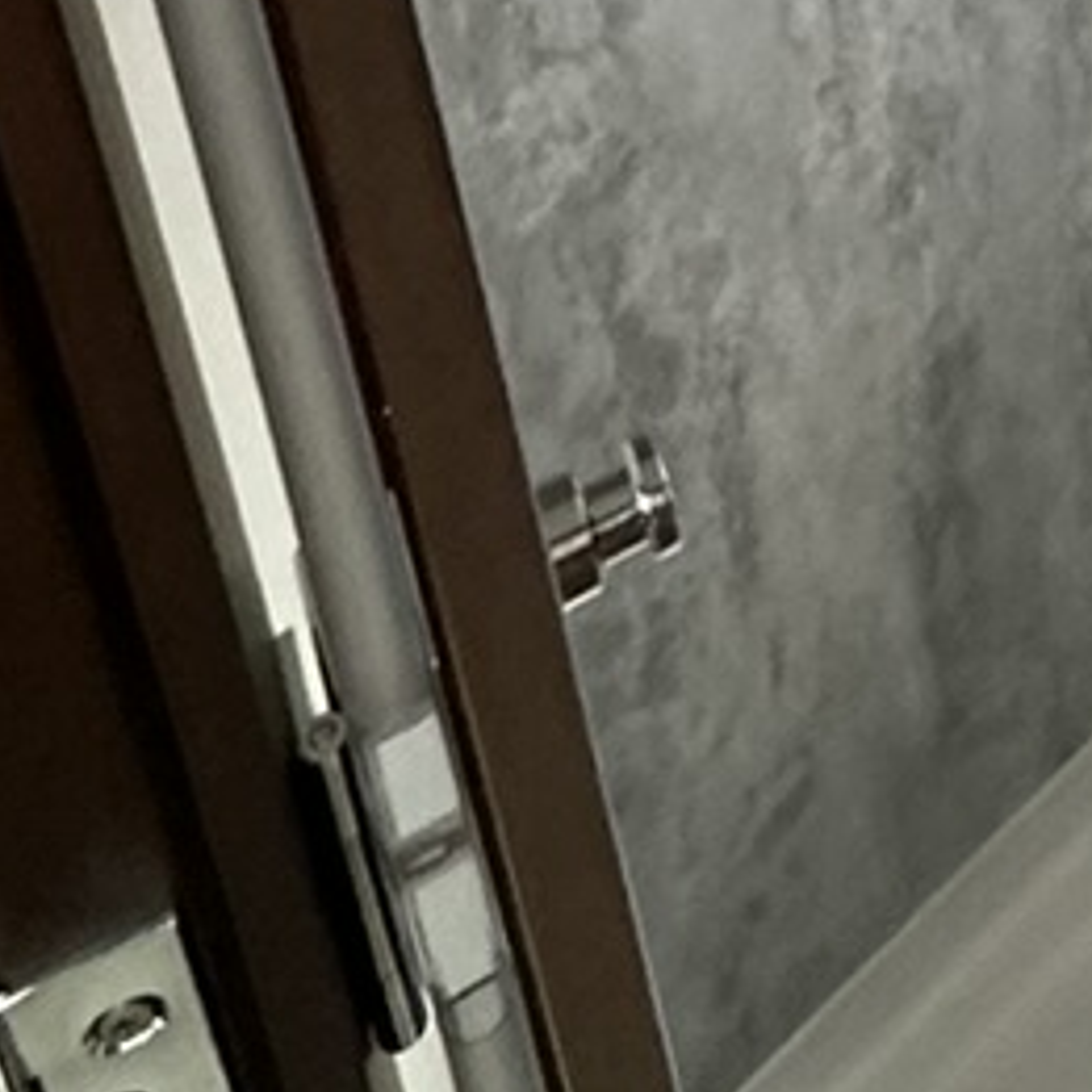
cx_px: 1623
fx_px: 3462
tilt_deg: -19.2
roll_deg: +2.5
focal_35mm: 97
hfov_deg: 16.4
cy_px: -1736
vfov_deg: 12.6
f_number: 2.2
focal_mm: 2.22
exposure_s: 1/99
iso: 200
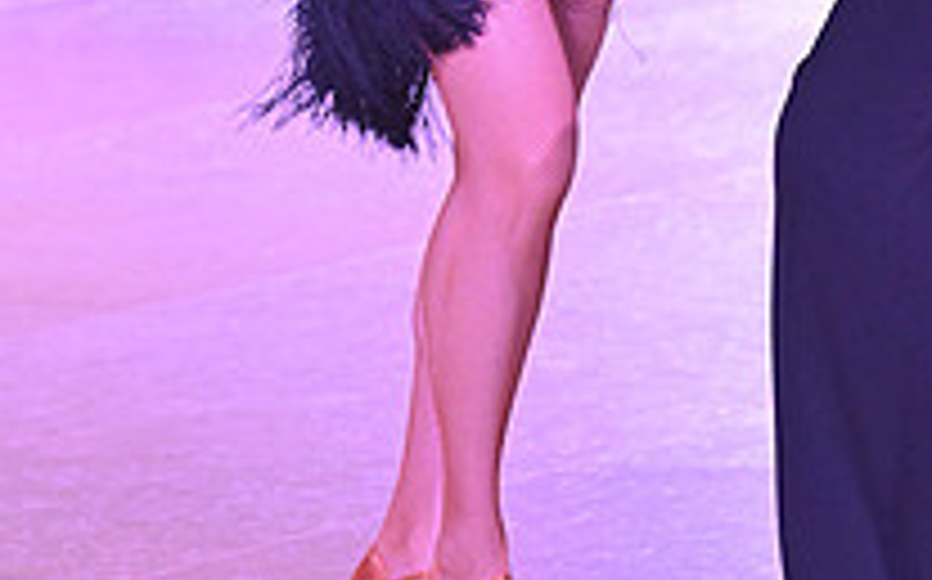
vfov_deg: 3.2
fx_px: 10532
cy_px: -265
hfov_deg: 5.1
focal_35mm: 415
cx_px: 678
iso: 8000
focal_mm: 145
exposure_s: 1/400
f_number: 6.3
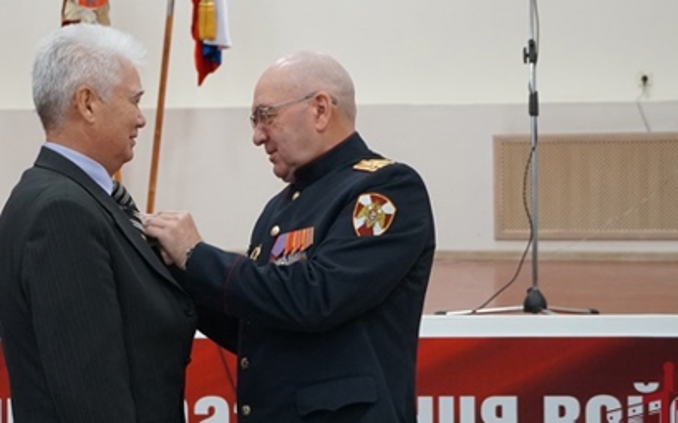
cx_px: 131
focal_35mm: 101
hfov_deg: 20.4
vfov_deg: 12.9
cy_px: 153
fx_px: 1865
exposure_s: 1/160
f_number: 4.5
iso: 2000
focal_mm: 36
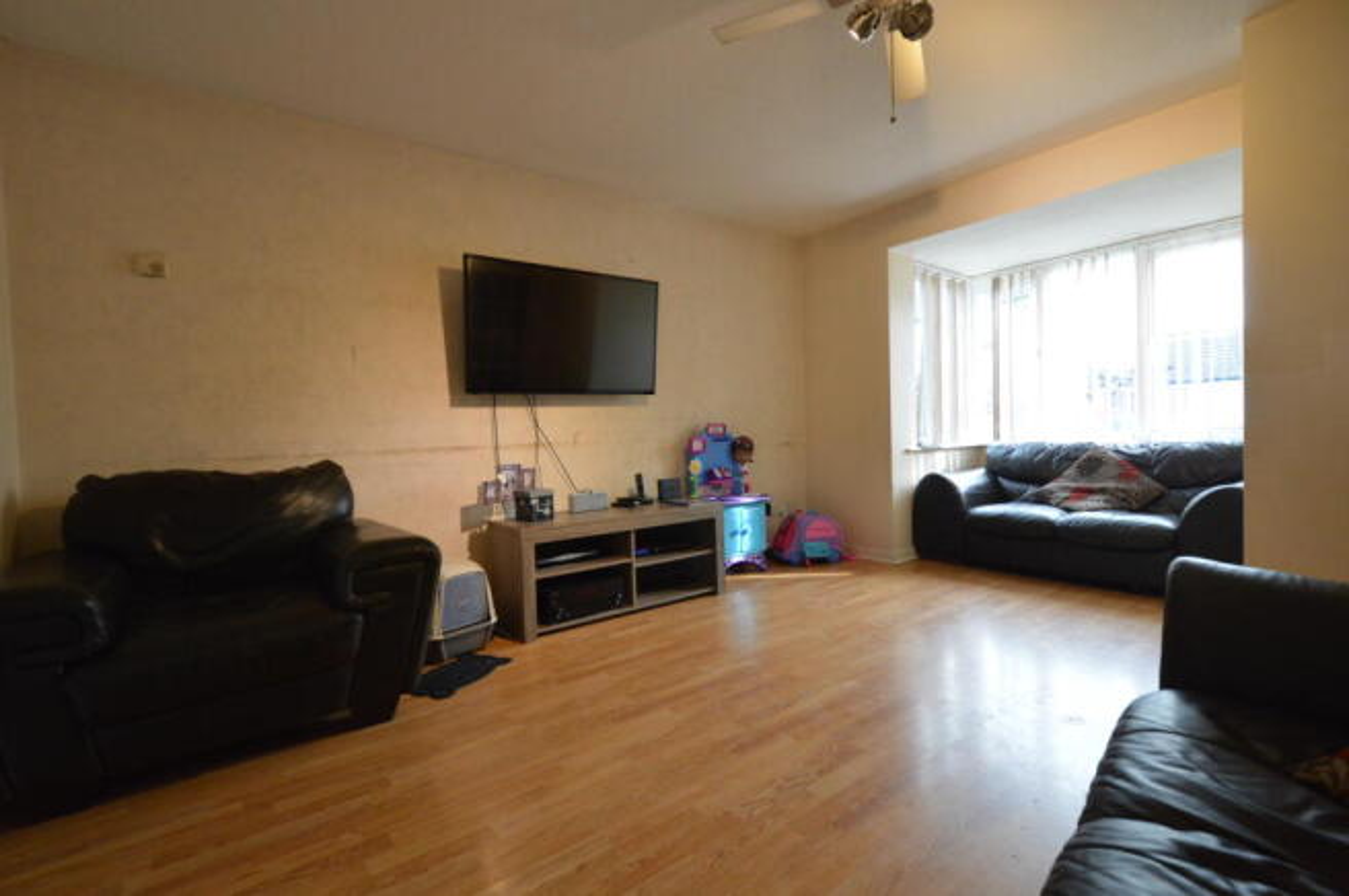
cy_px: 448
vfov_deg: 77.2
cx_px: 674
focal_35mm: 15
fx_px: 562
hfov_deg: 100.4
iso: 1600
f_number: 5
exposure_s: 1/100
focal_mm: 10
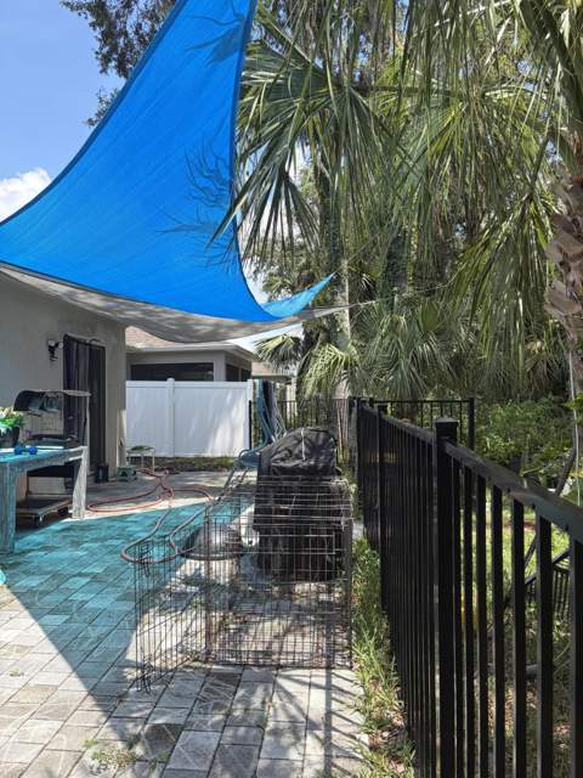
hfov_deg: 53.1
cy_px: 389
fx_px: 584
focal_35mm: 26
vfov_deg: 67.3
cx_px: 292
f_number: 1.6
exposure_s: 1/1117
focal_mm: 5.96
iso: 50
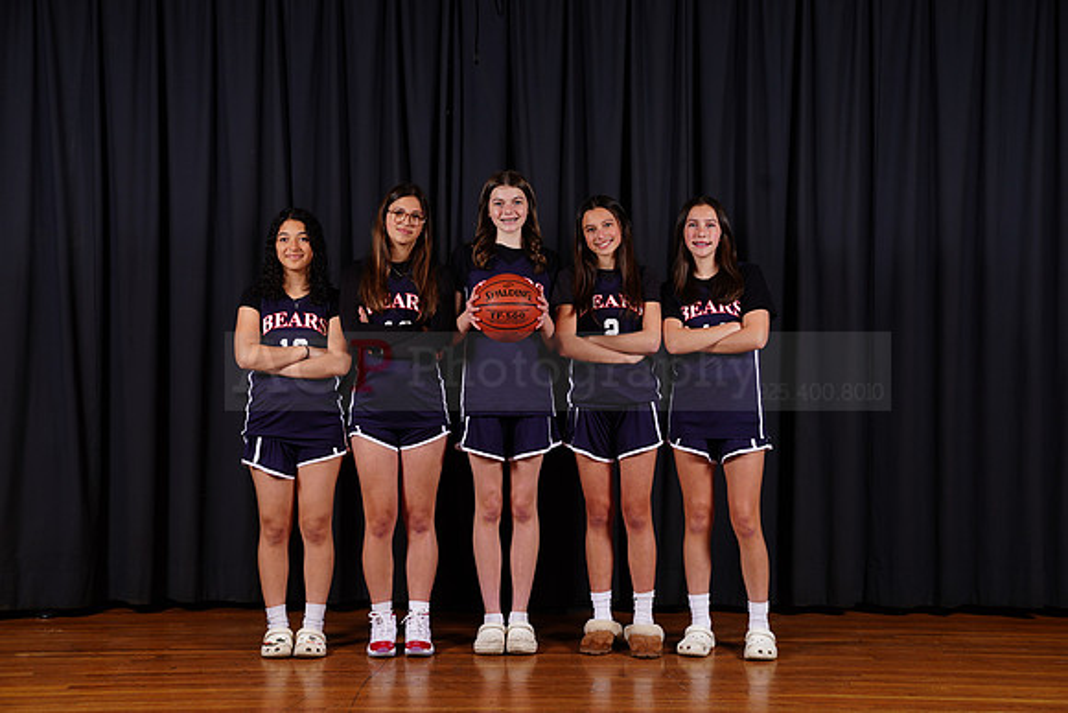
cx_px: 534
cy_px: 356
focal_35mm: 70
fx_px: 2077
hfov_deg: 28.8
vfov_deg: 19.5
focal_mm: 70
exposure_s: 1/250
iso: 200
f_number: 5.6
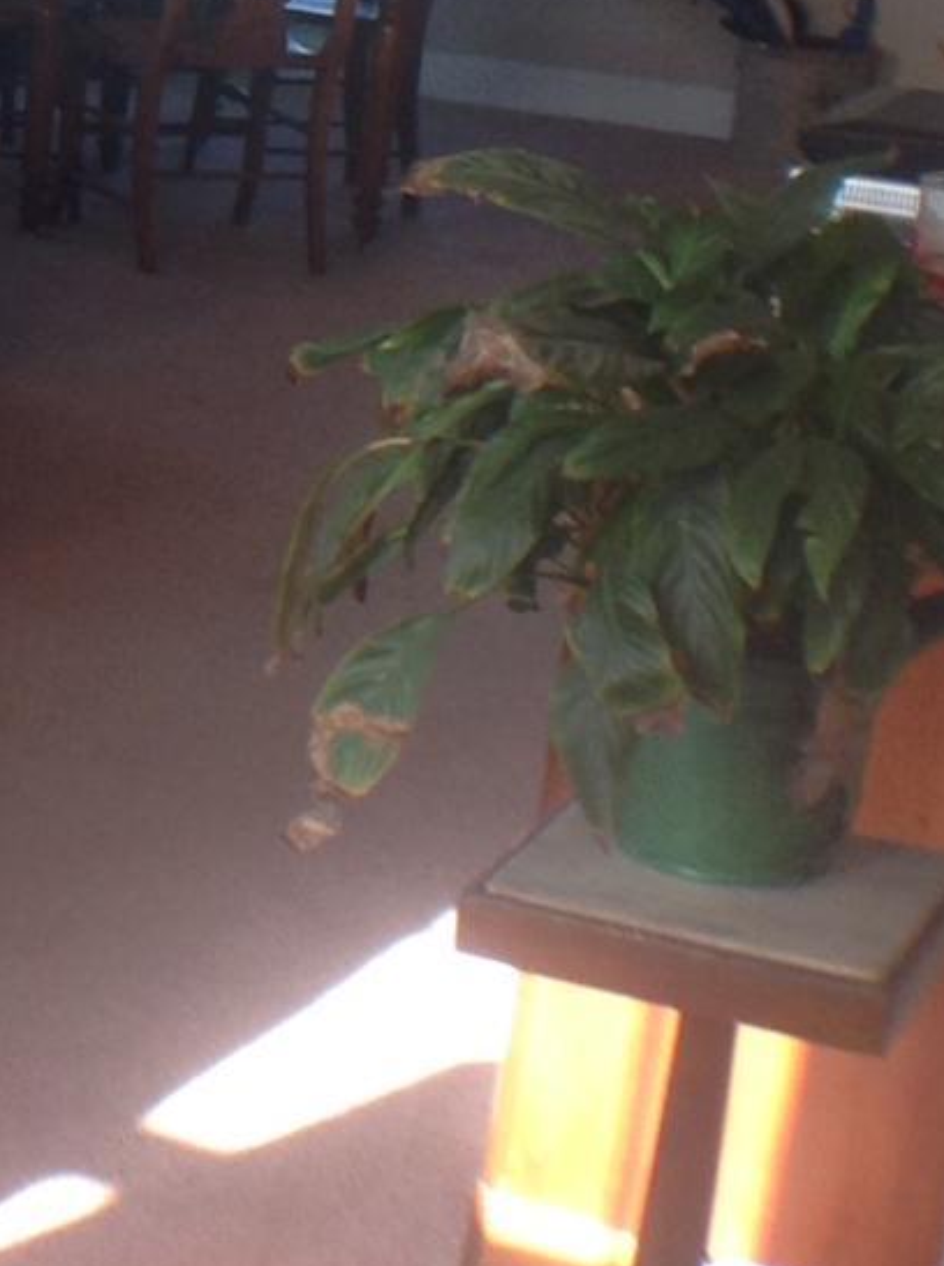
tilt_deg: -4.1
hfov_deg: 11.0
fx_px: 4671
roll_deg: -4.1
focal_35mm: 128
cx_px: -538
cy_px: 76
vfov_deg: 15.2
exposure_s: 1/40
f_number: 2.4
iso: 50
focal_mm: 4.28
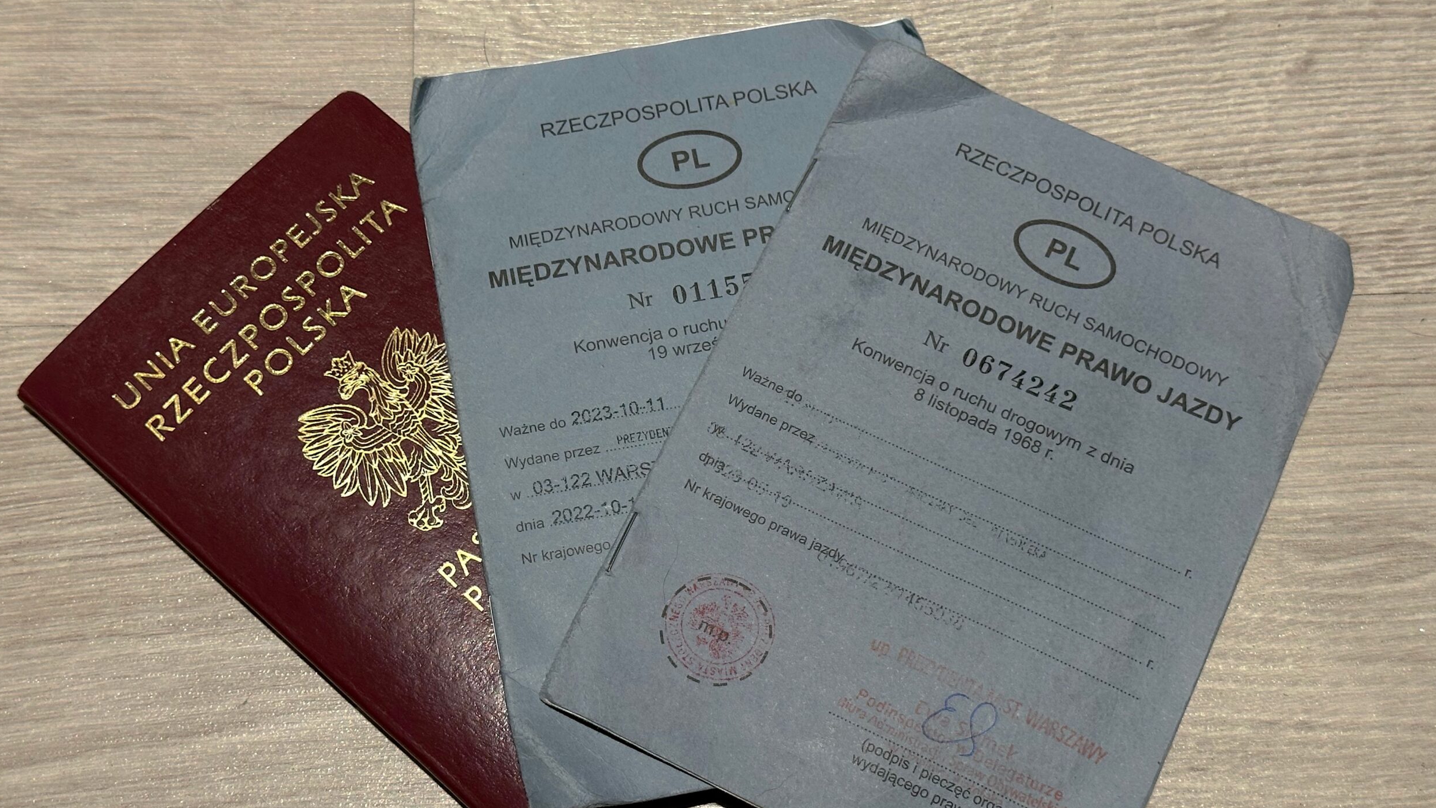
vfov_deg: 22.2
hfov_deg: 38.5
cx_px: 708
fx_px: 2056
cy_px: 441
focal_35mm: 54
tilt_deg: -71.2
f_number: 1.78
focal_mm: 6.86
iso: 100
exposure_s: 1/50
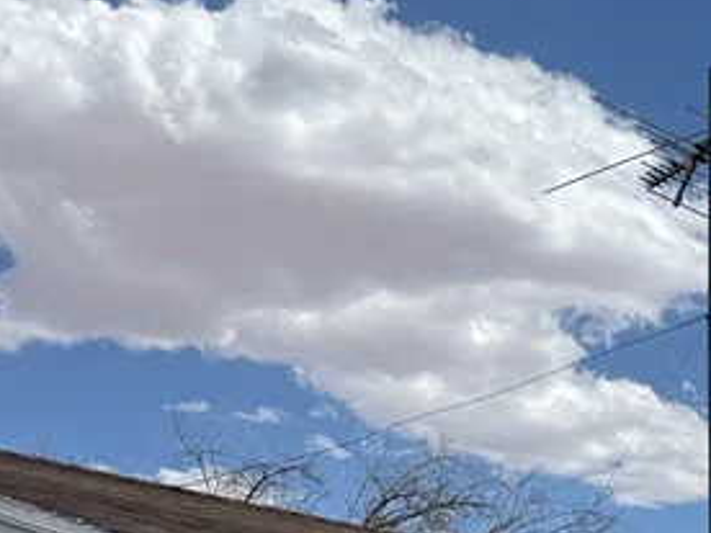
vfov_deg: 15.8
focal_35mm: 89
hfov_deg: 18.1
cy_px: 680
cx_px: 1231
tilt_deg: +9.4
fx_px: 1828
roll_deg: +1.7
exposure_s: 1/8130
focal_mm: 6.76
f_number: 1.78
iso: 80
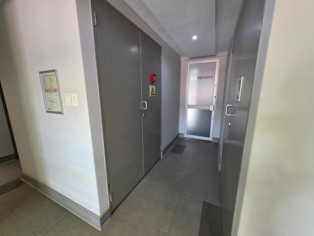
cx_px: 157
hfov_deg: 106.2
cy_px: 118
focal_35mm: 13
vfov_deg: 89.9
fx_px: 118
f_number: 1.9
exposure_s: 1/50
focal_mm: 2.2
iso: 250
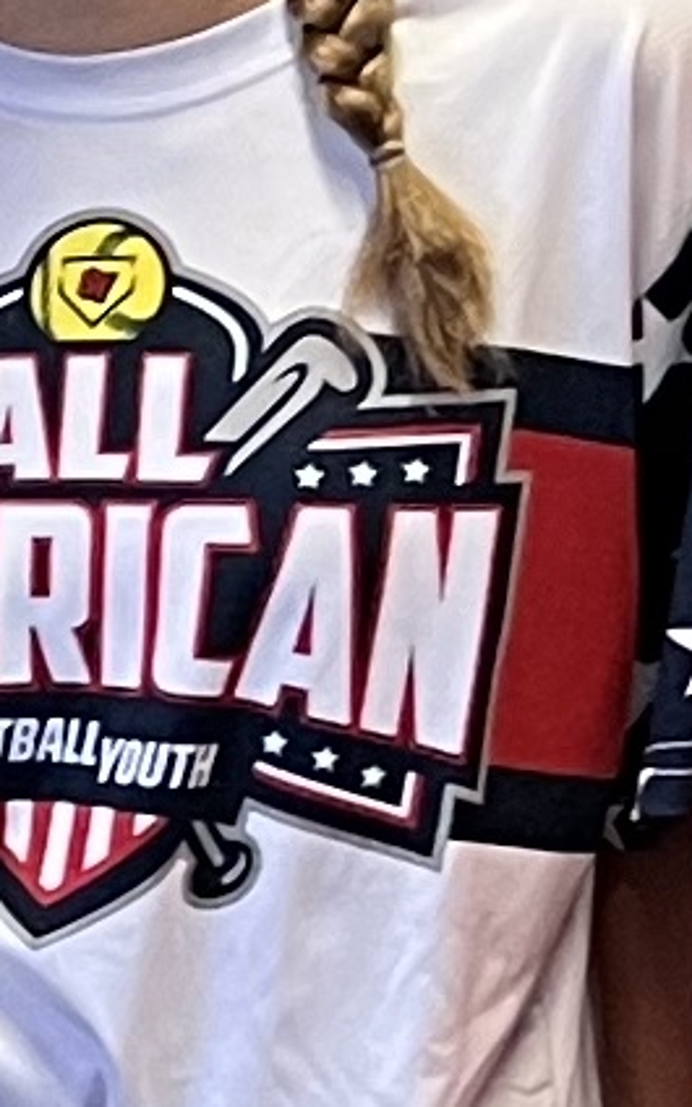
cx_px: -1277
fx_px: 7906
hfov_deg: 4.8
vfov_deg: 8.0
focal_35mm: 262
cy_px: 974
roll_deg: -0.7
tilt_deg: -8.5
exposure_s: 1/60
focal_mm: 5.7
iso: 250
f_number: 1.5
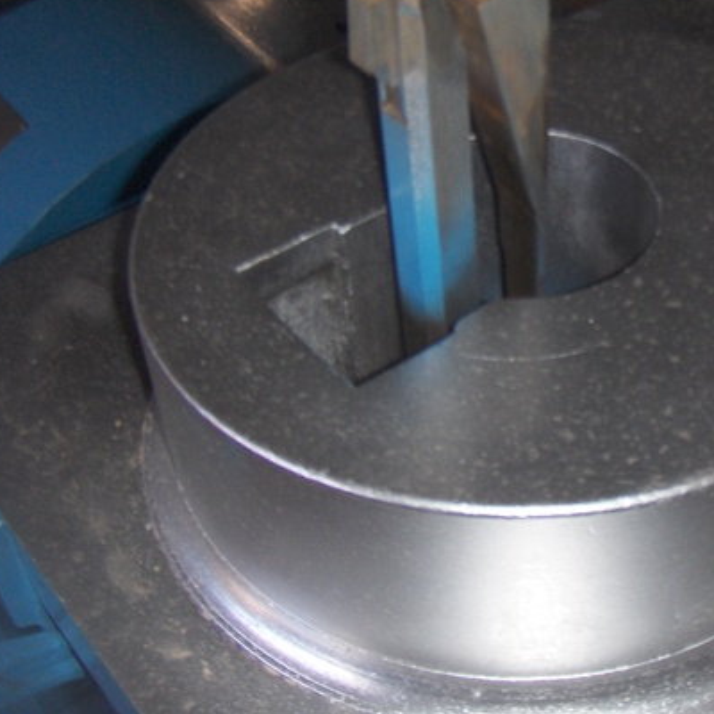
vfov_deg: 29.5
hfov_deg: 29.1
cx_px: 544
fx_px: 1353
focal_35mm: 58
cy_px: 318
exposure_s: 1/60
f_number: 3.5
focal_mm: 6.5
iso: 100
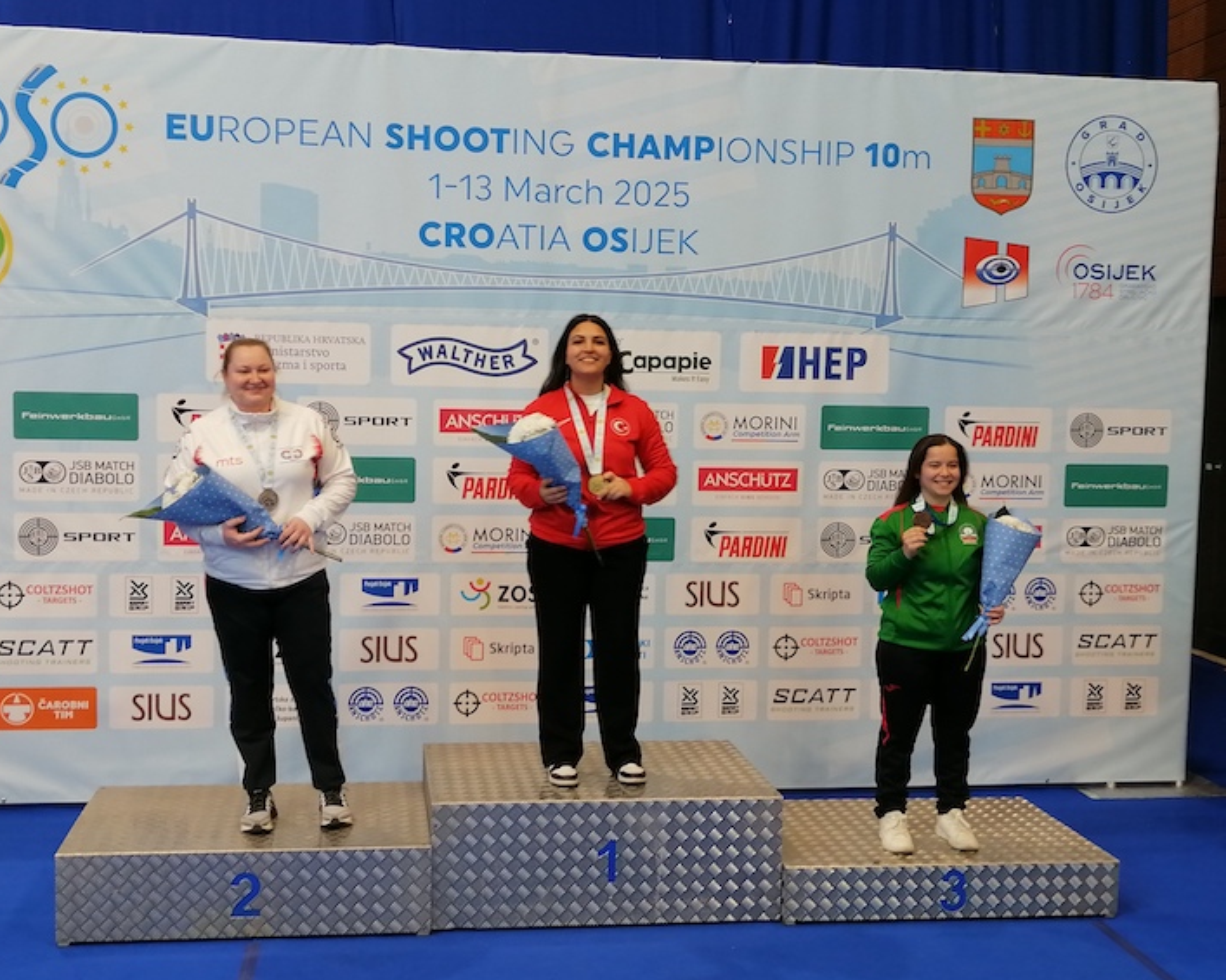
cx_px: 560
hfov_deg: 43.8
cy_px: 491
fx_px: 1523
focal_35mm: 42
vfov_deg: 35.7
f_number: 1.8
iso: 64
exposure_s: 1/33.3
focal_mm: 5.4
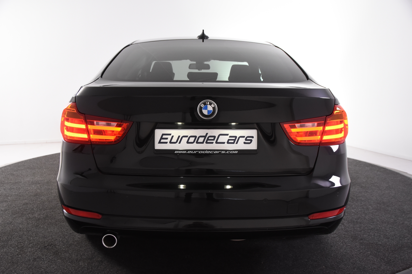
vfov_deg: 36.9
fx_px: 412
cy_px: 137
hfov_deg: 53.1
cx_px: 206
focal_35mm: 36
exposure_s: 1/80
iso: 1600
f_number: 4.5
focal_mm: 24
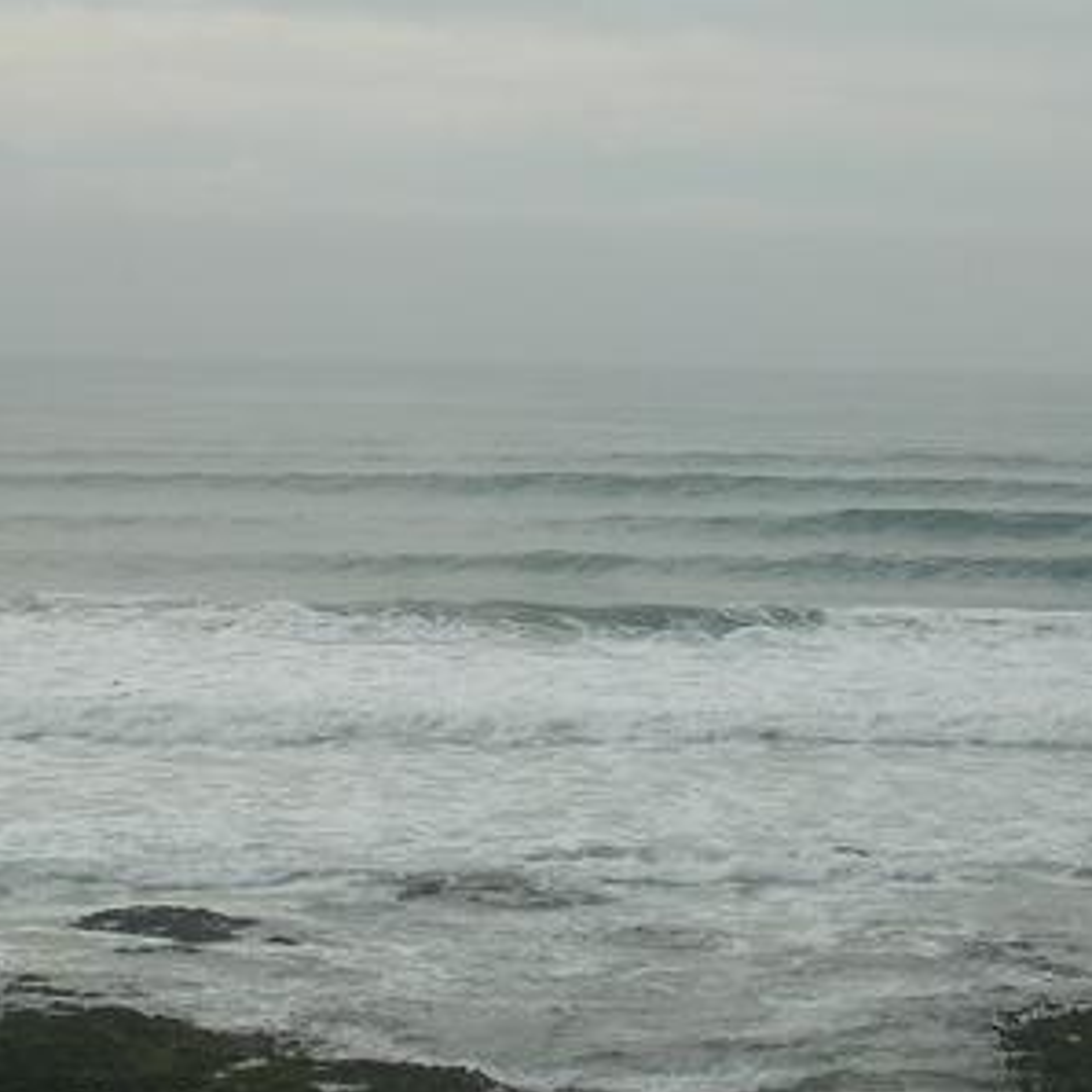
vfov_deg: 12.5
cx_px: 592
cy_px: 513
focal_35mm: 140
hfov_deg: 12.5
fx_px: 4997
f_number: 4.1
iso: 50
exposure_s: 1/1027
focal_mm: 13
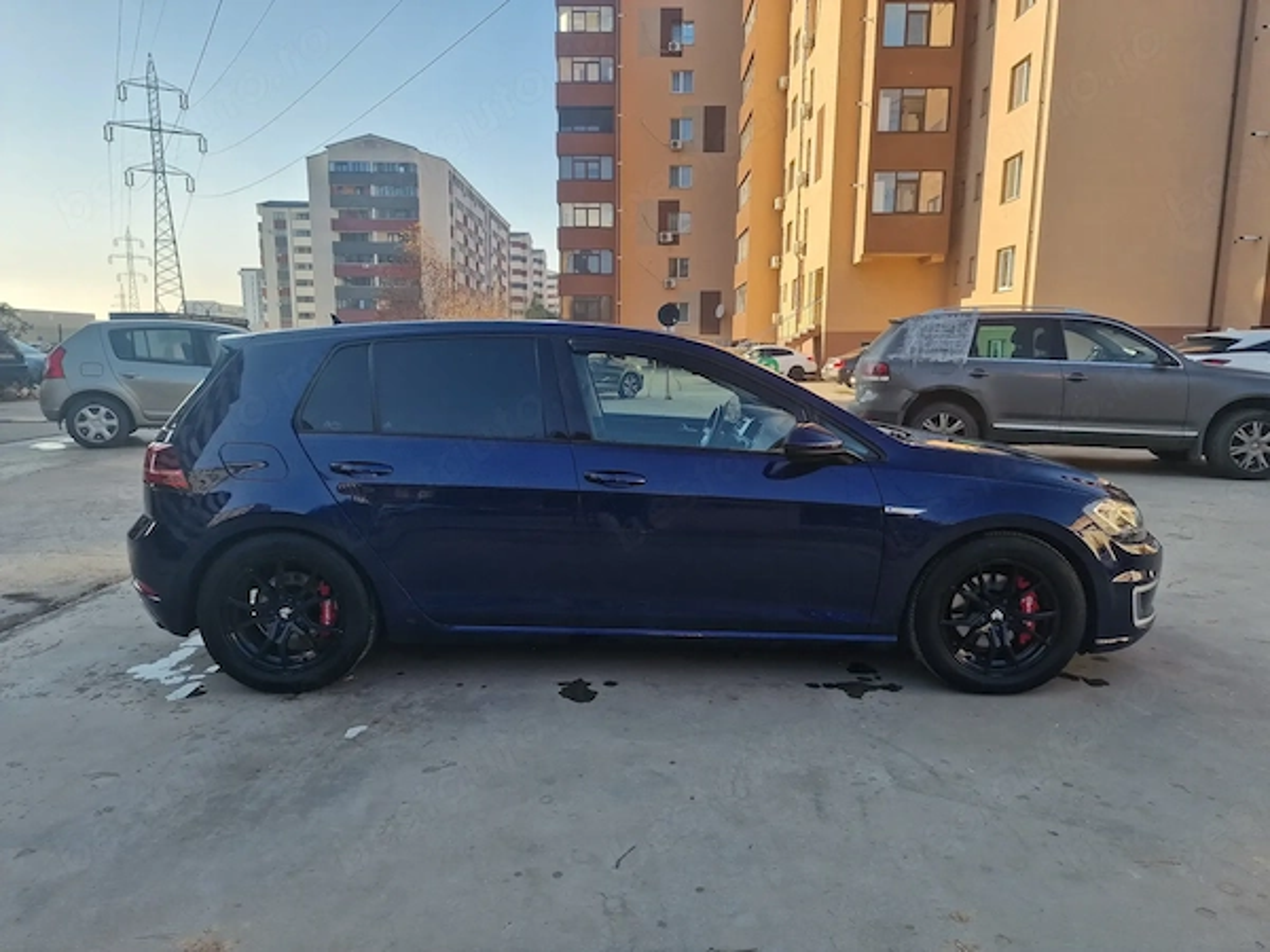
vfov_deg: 58.9
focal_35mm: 23
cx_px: 635
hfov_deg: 73.9
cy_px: 476
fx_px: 844
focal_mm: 6.4
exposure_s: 1/483
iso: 50
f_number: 1.8
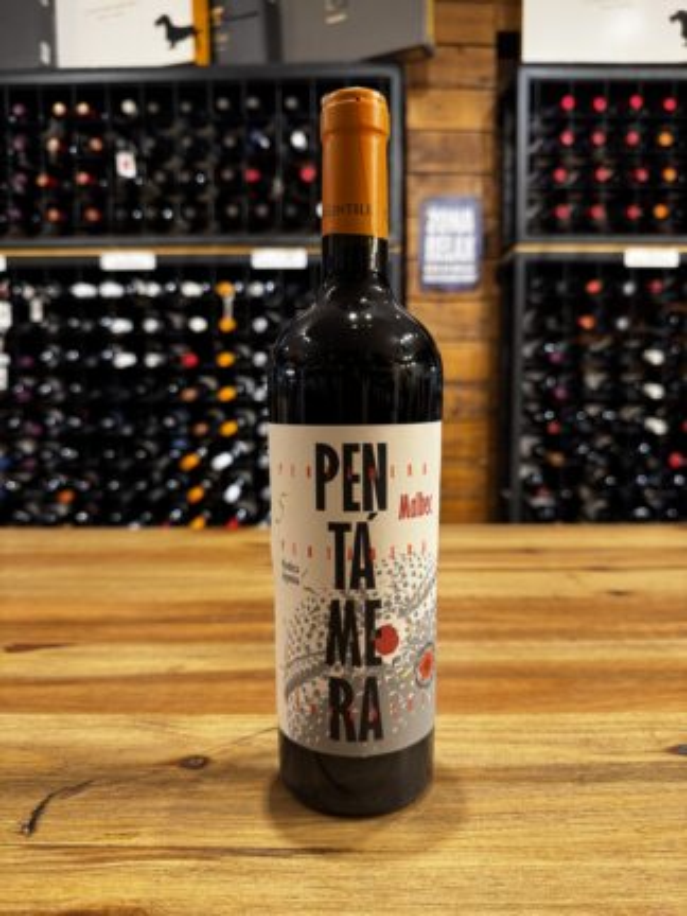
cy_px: 458
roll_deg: +0.6
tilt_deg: -5.7
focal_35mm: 24
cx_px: 344
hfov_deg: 56.8
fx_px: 635
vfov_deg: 71.6
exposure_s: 1/50
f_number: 1.78
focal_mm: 6.76
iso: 250
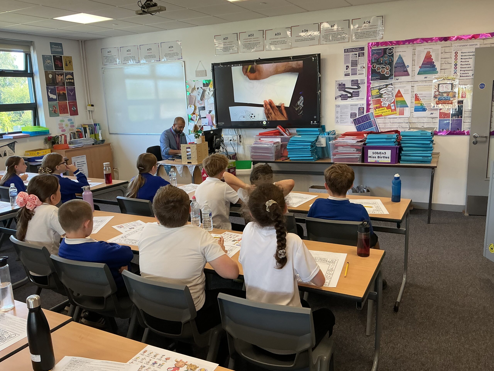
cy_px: 186
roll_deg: +2.1
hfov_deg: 61.7
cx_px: 247
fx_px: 414
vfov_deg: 48.2
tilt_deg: -12.7
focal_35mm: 29
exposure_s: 1/120
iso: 64
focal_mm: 3
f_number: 1.8
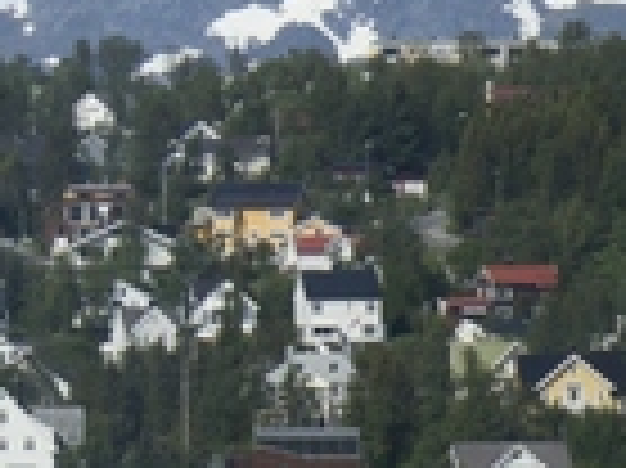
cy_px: 338
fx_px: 15629
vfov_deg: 1.7
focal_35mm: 865
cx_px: 1414
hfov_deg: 2.3
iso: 320
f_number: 16
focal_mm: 75
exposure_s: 1/320
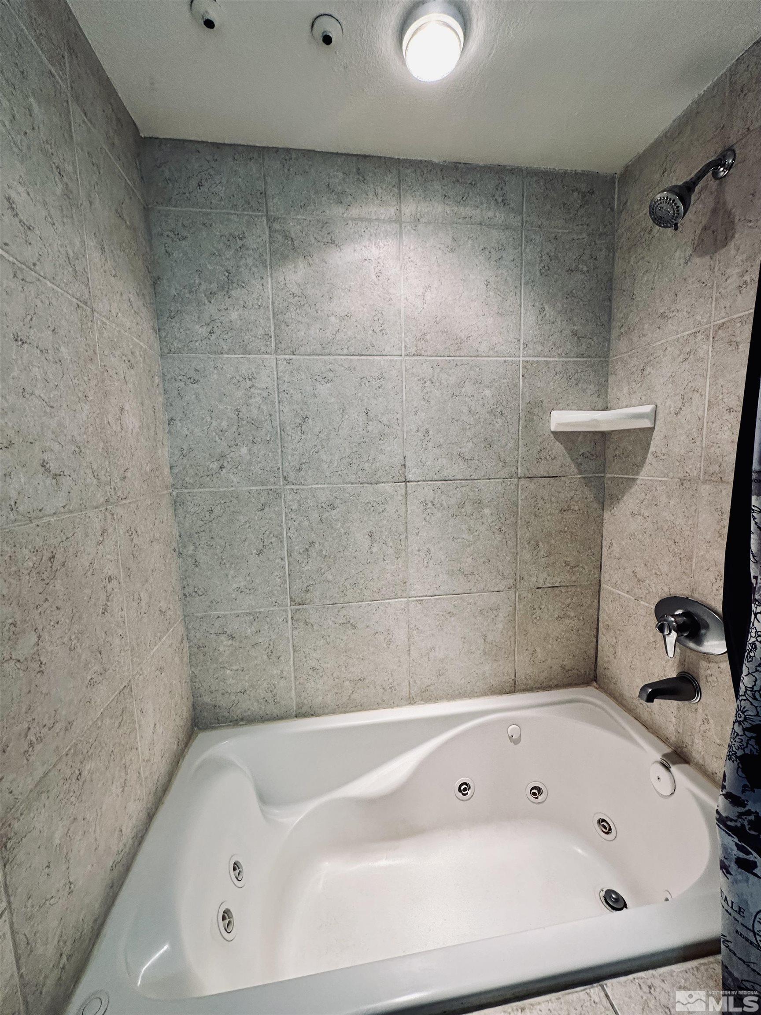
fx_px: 410
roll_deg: +1.6
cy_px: 508
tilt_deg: -5.6
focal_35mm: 14
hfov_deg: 85.7
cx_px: 380
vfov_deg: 102.1
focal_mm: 2.22
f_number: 2.2
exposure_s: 1/120
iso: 160
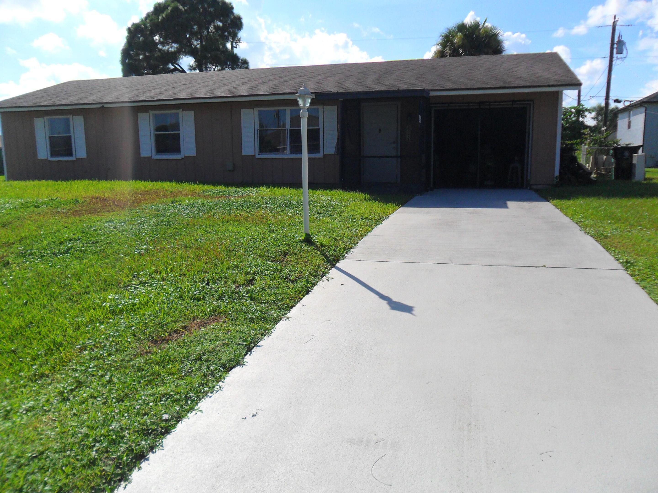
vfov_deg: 51.4
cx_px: 329
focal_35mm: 27
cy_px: 246
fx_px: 513
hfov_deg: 65.3
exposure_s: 1/250
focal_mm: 4.9
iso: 100
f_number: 8.9
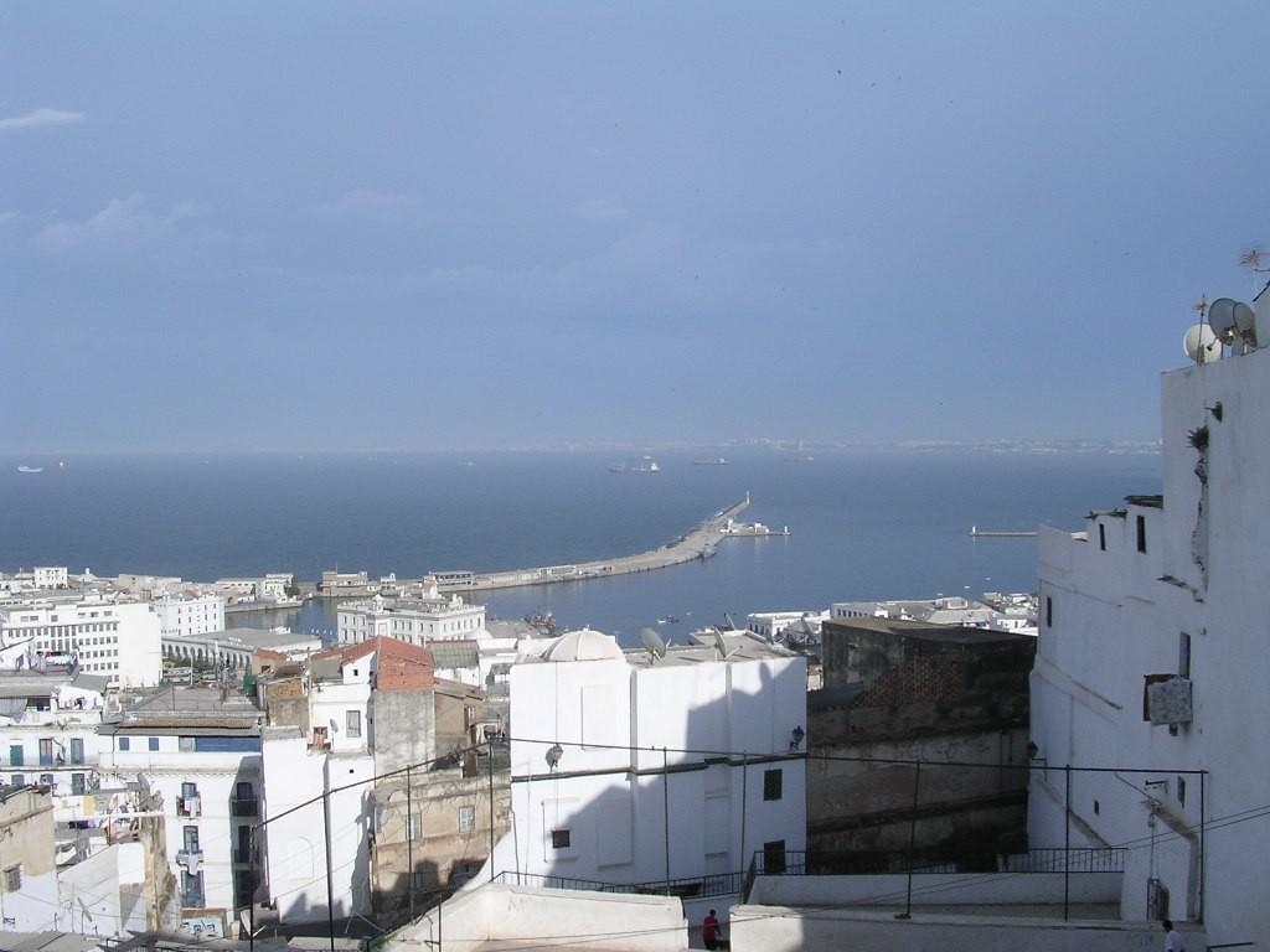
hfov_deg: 49.0
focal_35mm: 38
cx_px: 635
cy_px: 476
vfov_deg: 37.7
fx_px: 1394
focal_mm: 5.8
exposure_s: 1/421
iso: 100
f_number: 5.6
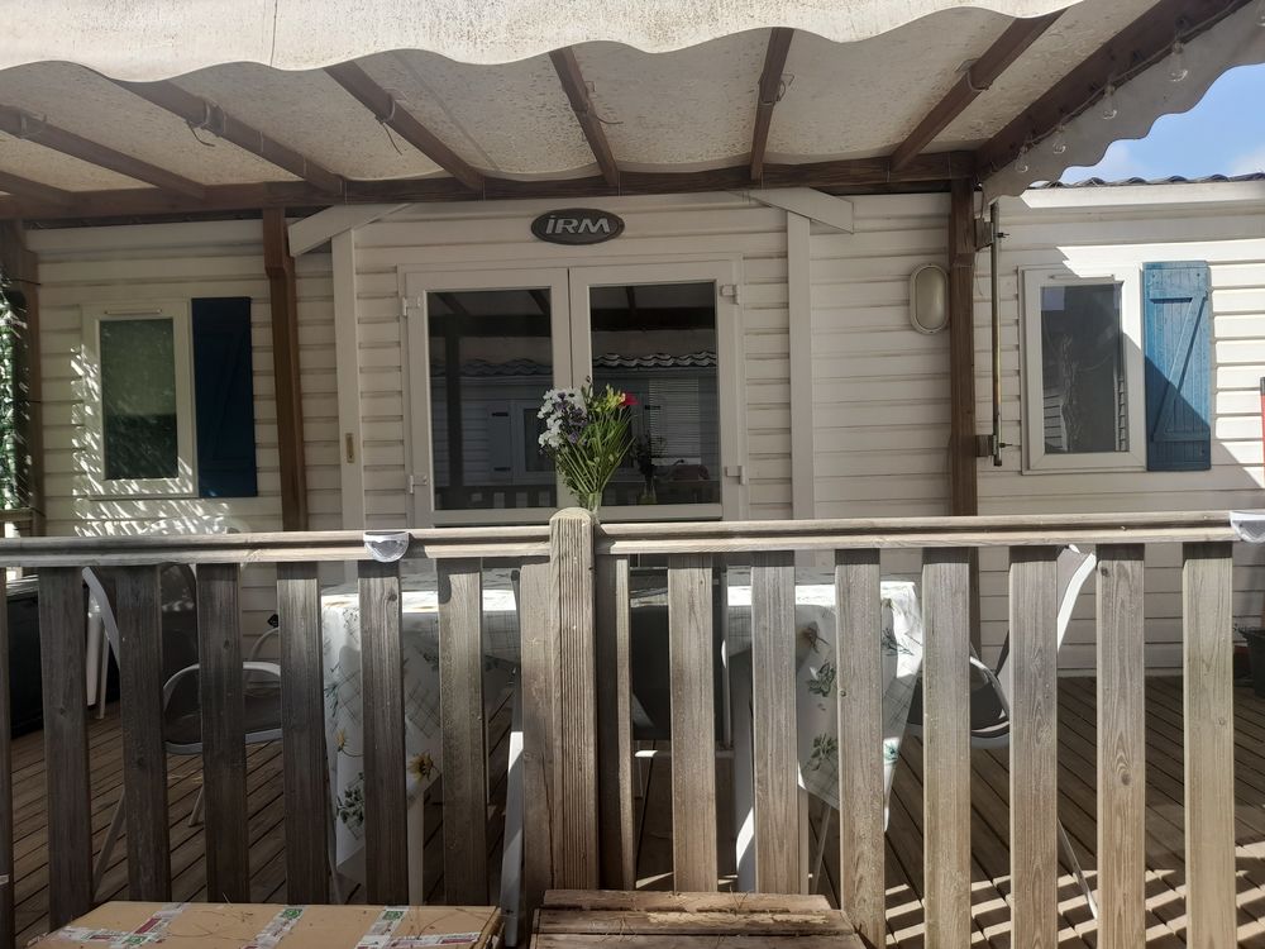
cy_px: 474
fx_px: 914
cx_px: 632
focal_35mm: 25
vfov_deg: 54.9
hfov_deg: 69.4
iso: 20
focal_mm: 4.6
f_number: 2
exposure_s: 1/257
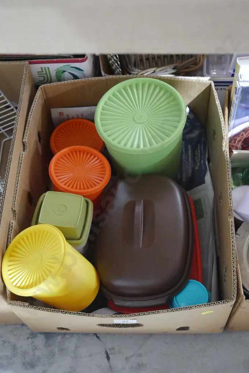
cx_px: 123
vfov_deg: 44.5
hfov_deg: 30.5
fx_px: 456
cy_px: 187
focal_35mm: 44
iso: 3200
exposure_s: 1/13
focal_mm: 21
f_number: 4.6
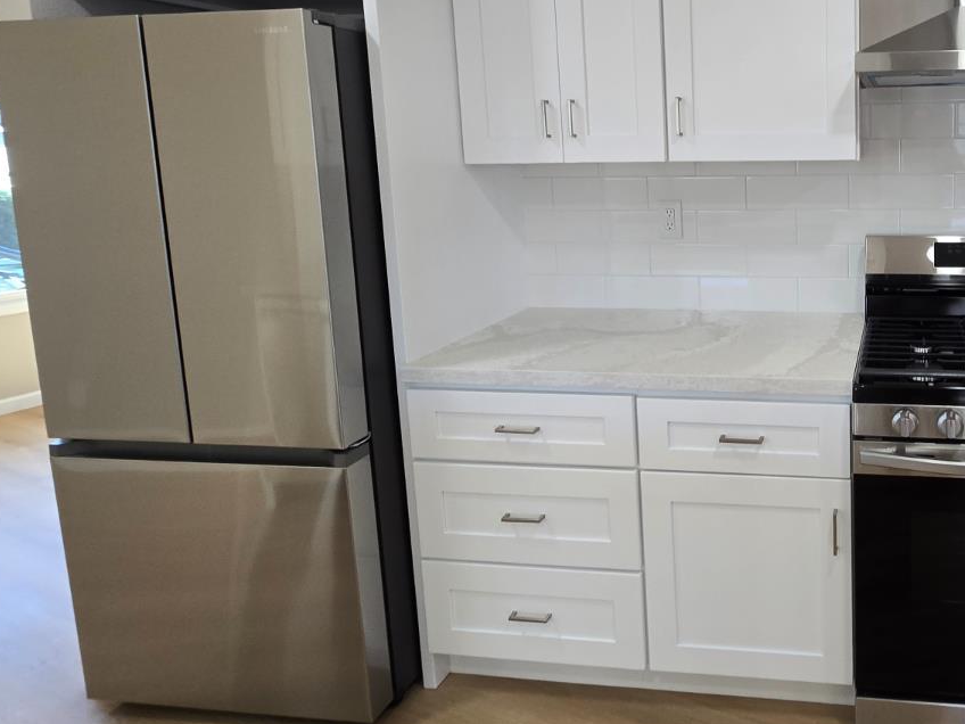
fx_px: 641
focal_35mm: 23
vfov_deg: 57.3
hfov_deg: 64.8
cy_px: 229
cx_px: 818
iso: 80
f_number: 2.2
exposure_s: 1/52
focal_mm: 2.2
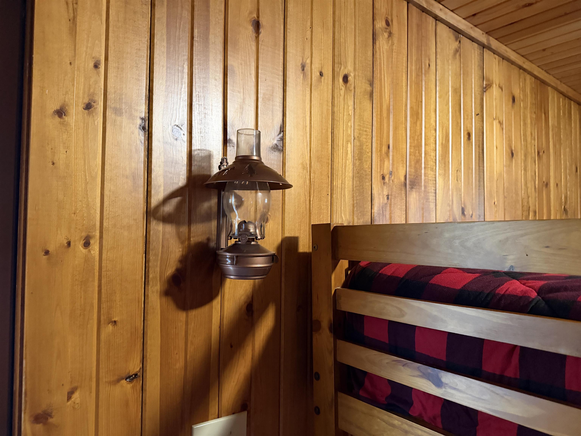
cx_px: 290
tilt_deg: +4.2
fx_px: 403
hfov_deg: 71.6
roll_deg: +1.8
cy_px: 218
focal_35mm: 24
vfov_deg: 56.8
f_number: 1.78
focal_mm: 6.76
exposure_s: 1/40
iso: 800
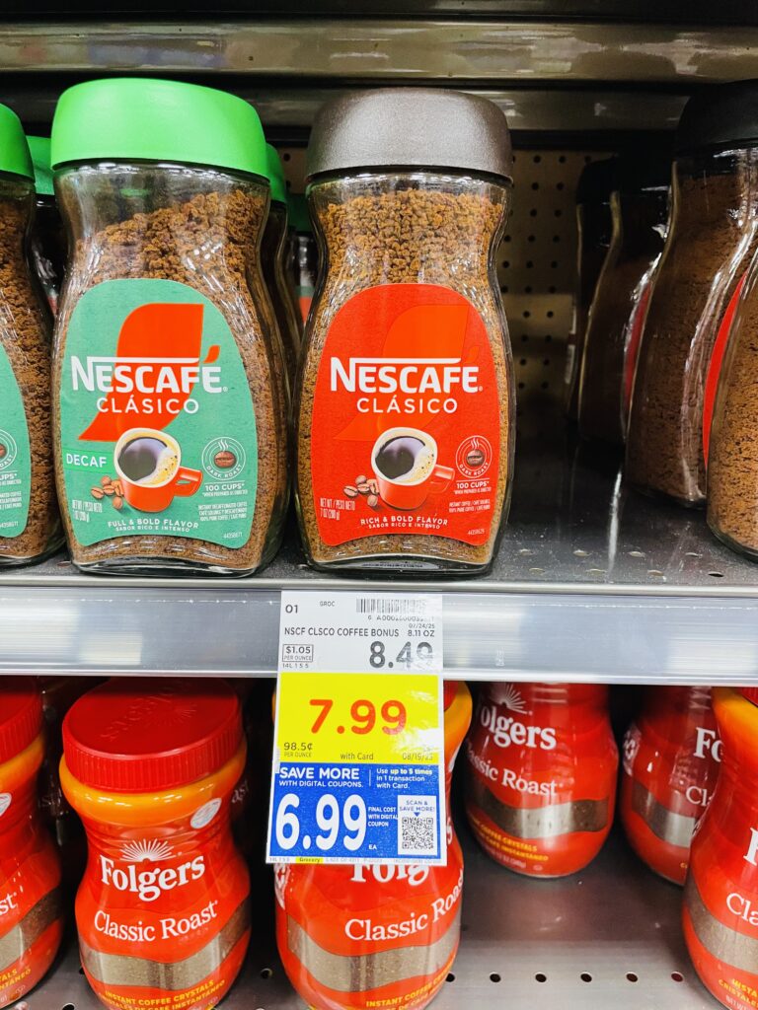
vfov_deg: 67.3
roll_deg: -0.4
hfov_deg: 53.1
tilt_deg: -17.1
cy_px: 505
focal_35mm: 26
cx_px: 379
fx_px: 759
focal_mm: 4.2
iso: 200
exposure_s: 1/60
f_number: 1.6
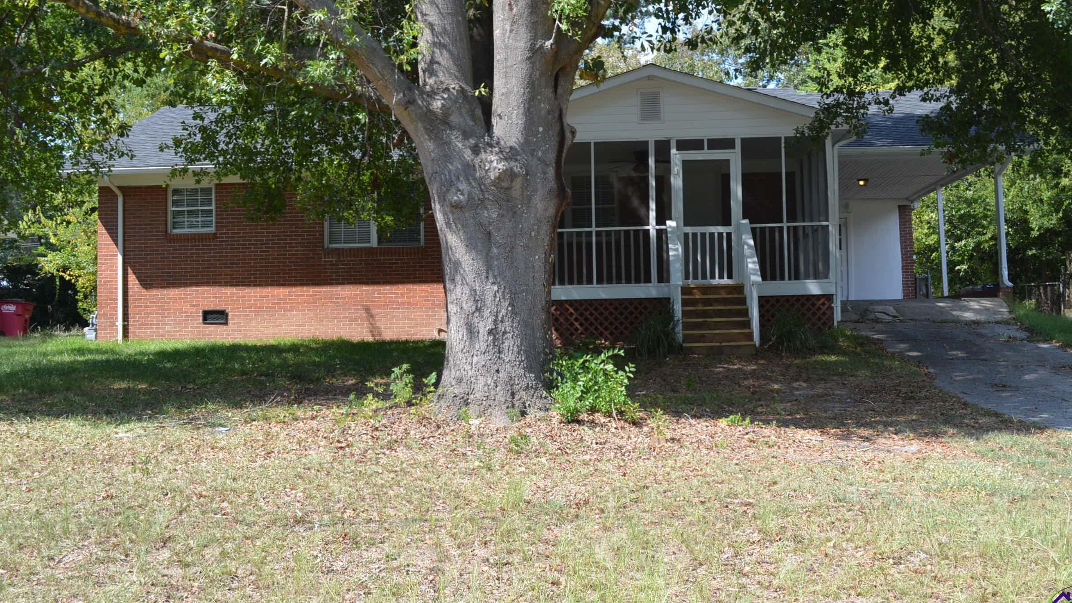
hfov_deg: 48.4
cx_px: 540
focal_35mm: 42
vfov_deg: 28.3
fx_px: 1194
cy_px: 263
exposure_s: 1/200
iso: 200
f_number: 7.1
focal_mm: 26
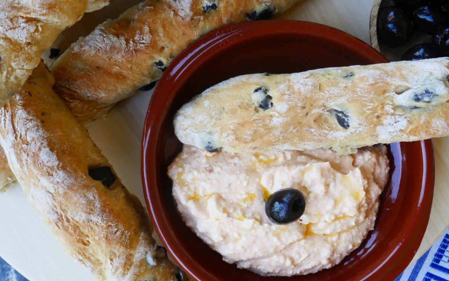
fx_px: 502
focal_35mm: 41
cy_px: 137
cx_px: 224
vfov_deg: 31.3
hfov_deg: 48.2
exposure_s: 1/80
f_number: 8
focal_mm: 14.6
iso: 800
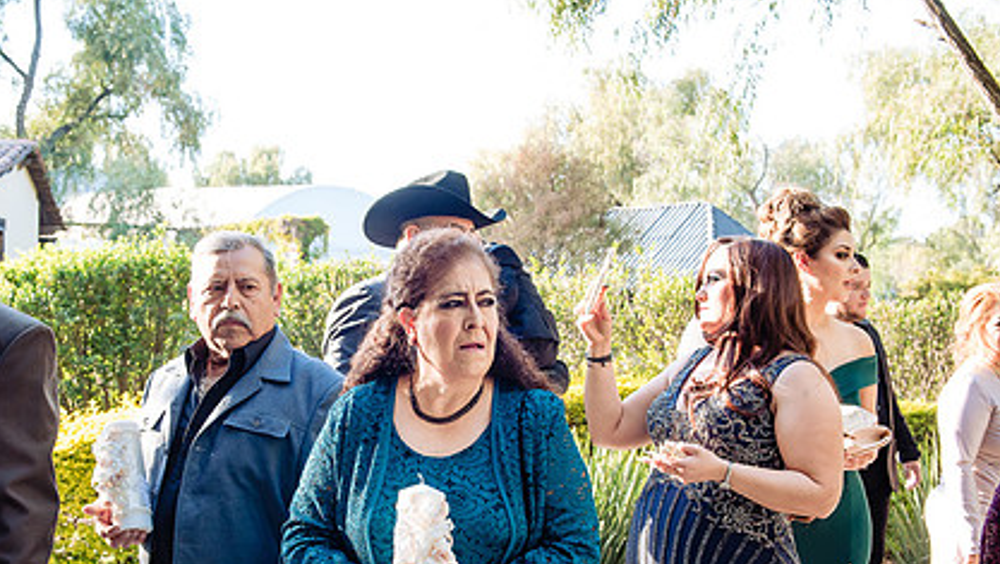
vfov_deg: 23.3
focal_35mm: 51
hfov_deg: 40.4
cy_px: 426
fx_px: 1353
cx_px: 398
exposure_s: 1/200
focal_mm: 35
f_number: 5.6
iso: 800
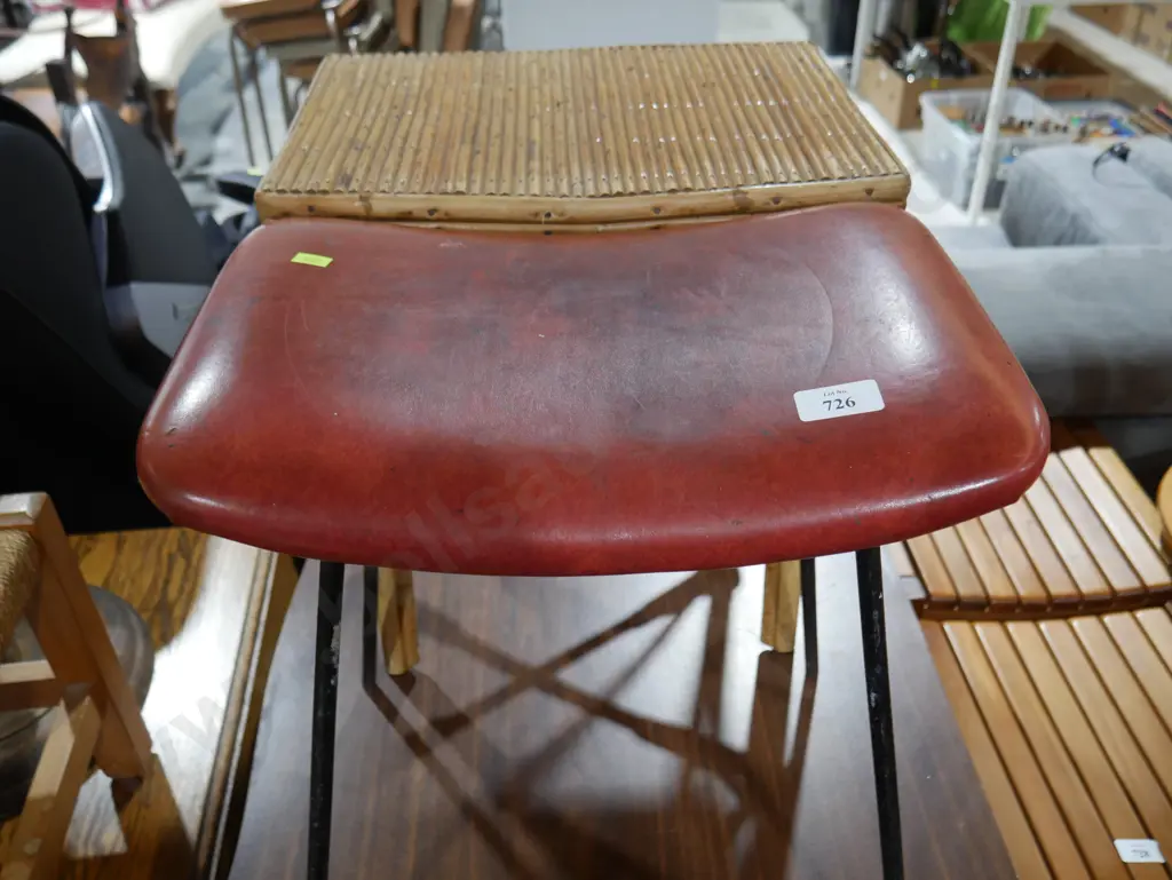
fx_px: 1016
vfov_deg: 46.8
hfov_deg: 59.9
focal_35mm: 30
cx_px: 586
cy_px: 440
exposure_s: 1/60
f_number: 3.6
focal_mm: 15
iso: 640
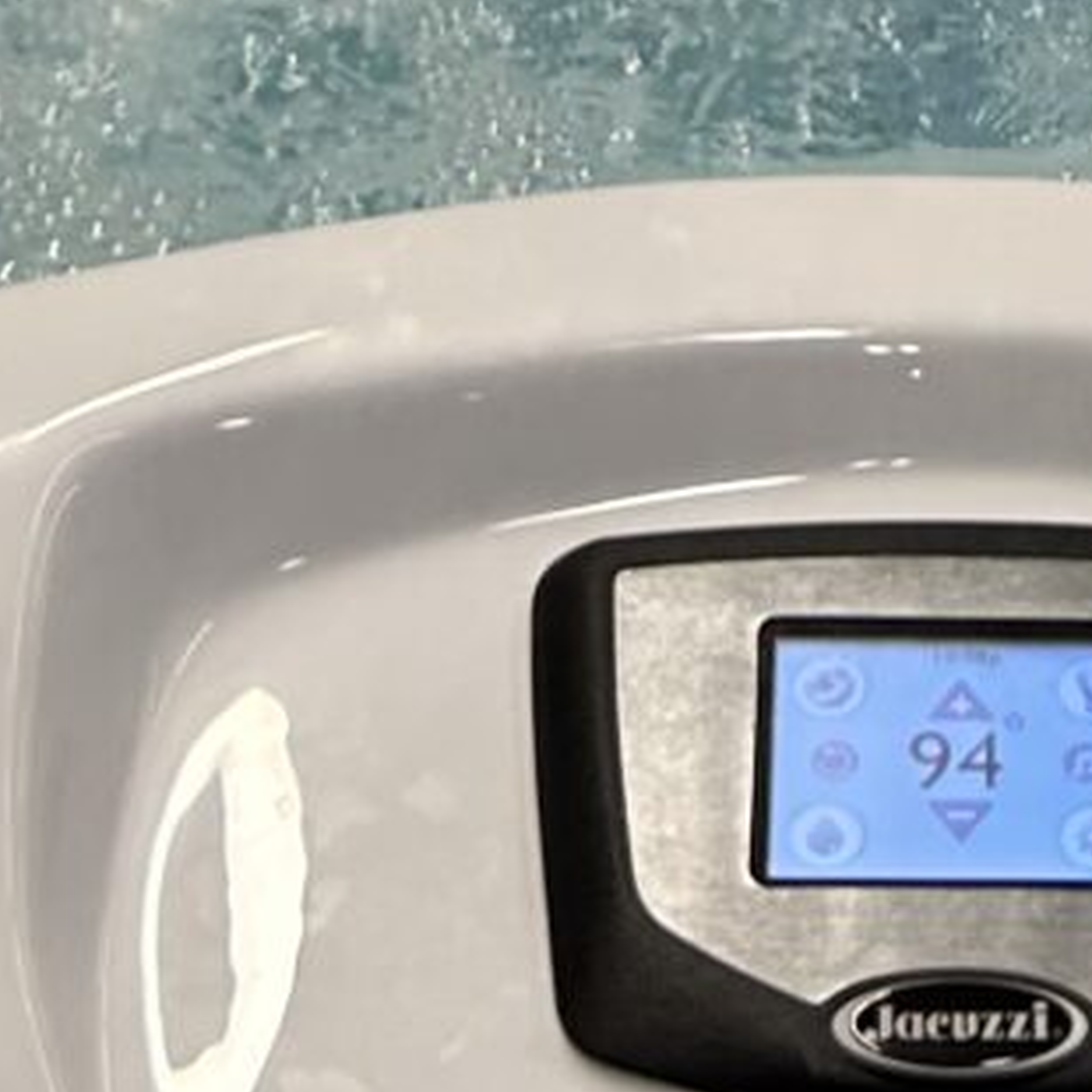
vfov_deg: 10.5
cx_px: 1032
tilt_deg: -21.4
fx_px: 5425
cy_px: -1148
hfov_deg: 11.4
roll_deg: -0.6
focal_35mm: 152
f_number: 1.5
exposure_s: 1/120
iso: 64
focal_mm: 5.7
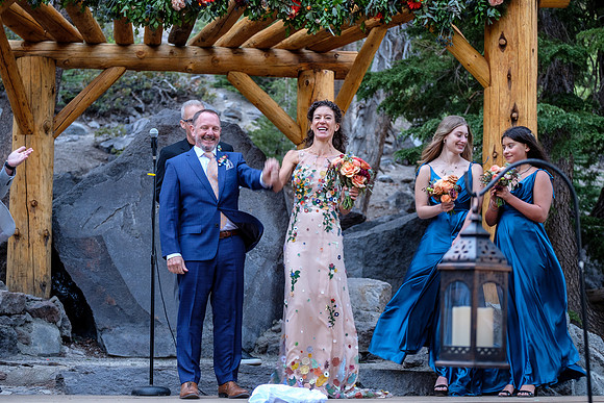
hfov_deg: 27.0
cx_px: 302
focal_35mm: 75
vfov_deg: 18.2
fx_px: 1259
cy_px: 202
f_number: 3.2
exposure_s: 1/80
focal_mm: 50
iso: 640
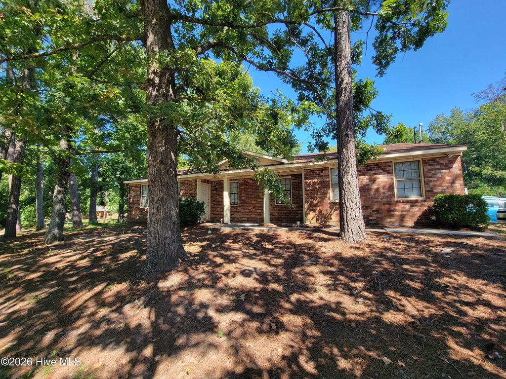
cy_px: 190
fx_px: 190
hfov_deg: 106.2
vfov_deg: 89.9
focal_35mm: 13
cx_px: 253
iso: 50
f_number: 2.2
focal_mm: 2.2
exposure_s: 1/336
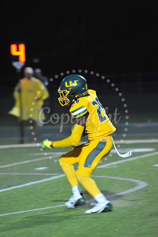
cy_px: 118
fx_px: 2373
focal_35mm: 360
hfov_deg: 3.8
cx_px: 79
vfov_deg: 5.7
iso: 6400
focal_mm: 360
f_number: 6.3
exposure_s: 1/200
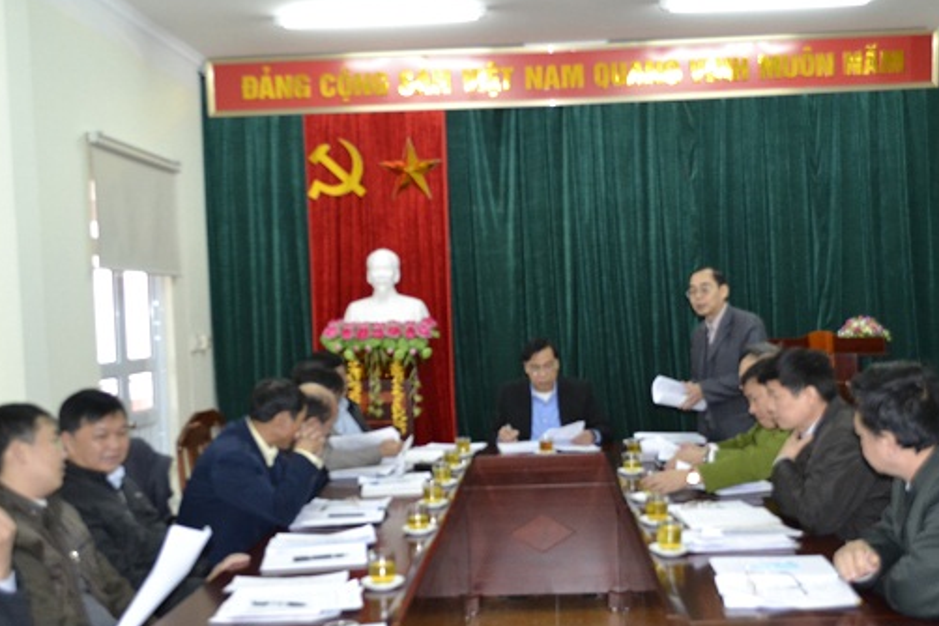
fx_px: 1122
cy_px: 353
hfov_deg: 45.4
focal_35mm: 43
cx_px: 518
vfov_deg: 31.2
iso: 2000
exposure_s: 1/60
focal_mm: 24
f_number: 4
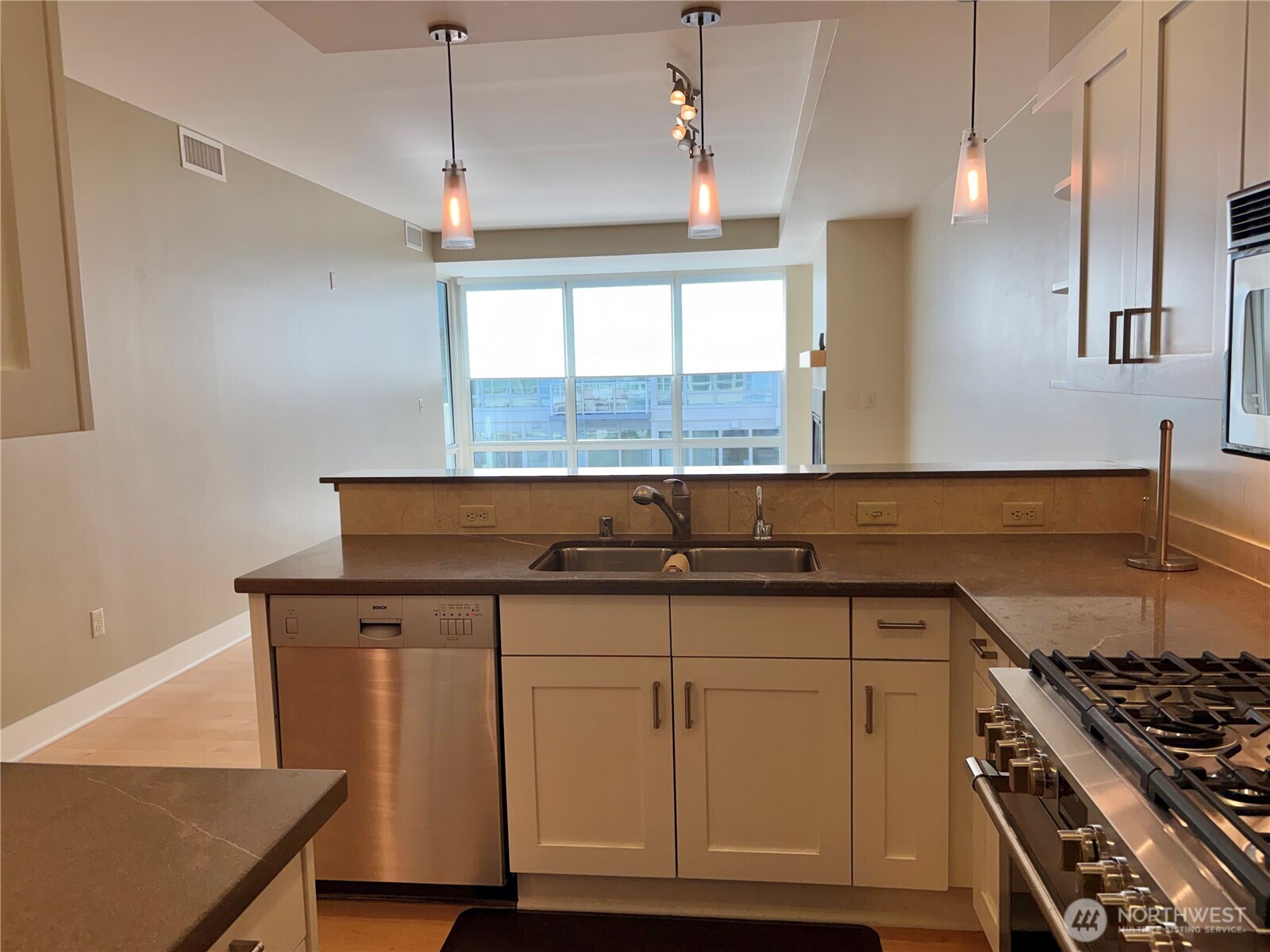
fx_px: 954
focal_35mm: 26
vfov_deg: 53.1
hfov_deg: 67.3
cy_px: 476
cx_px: 635
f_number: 1.6
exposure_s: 1/433
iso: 50
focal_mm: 5.96
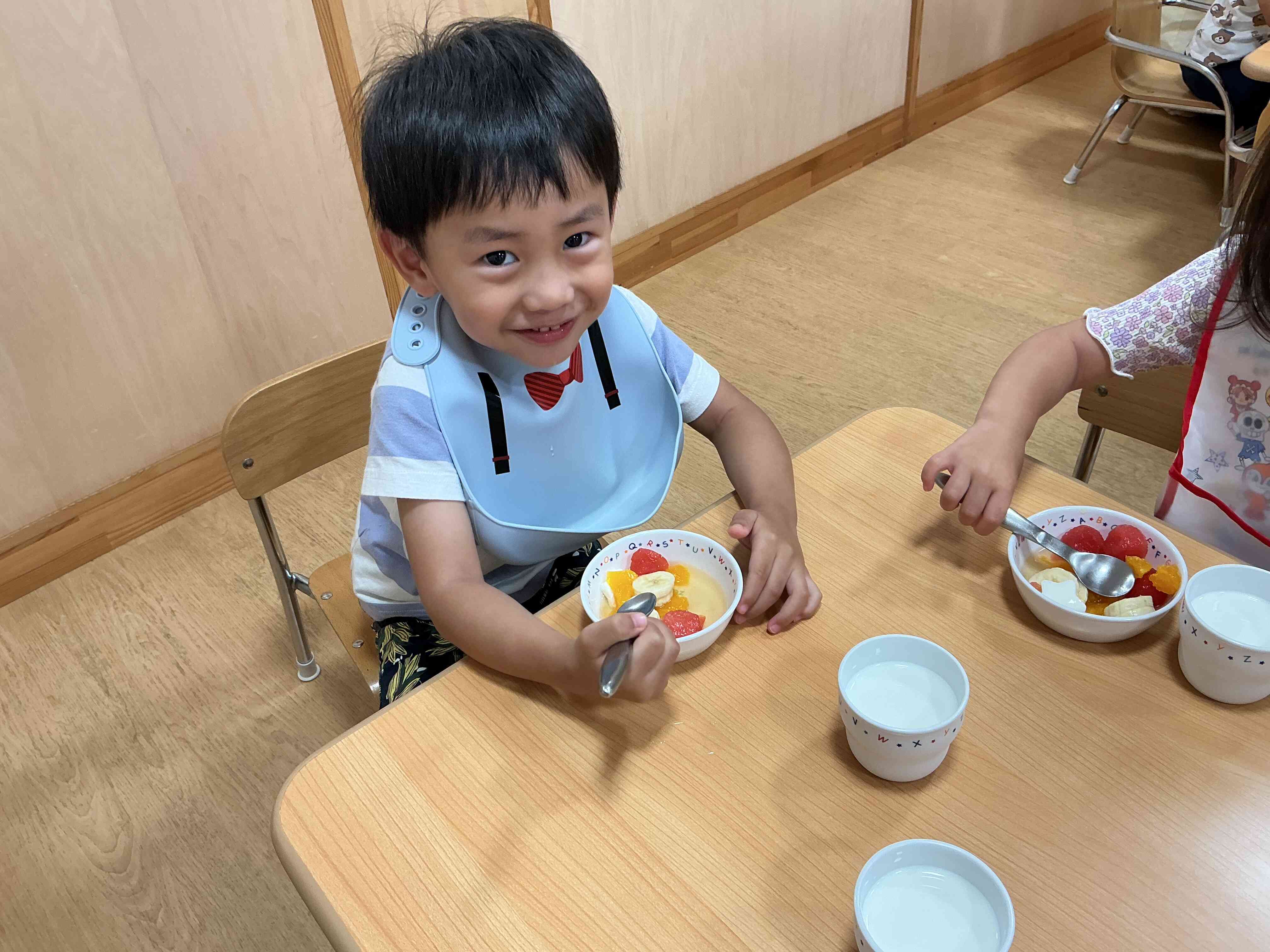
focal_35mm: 29
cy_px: 476
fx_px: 1064
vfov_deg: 48.2
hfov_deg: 61.7
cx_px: 635
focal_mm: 3
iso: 50
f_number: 1.8
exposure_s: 1/100
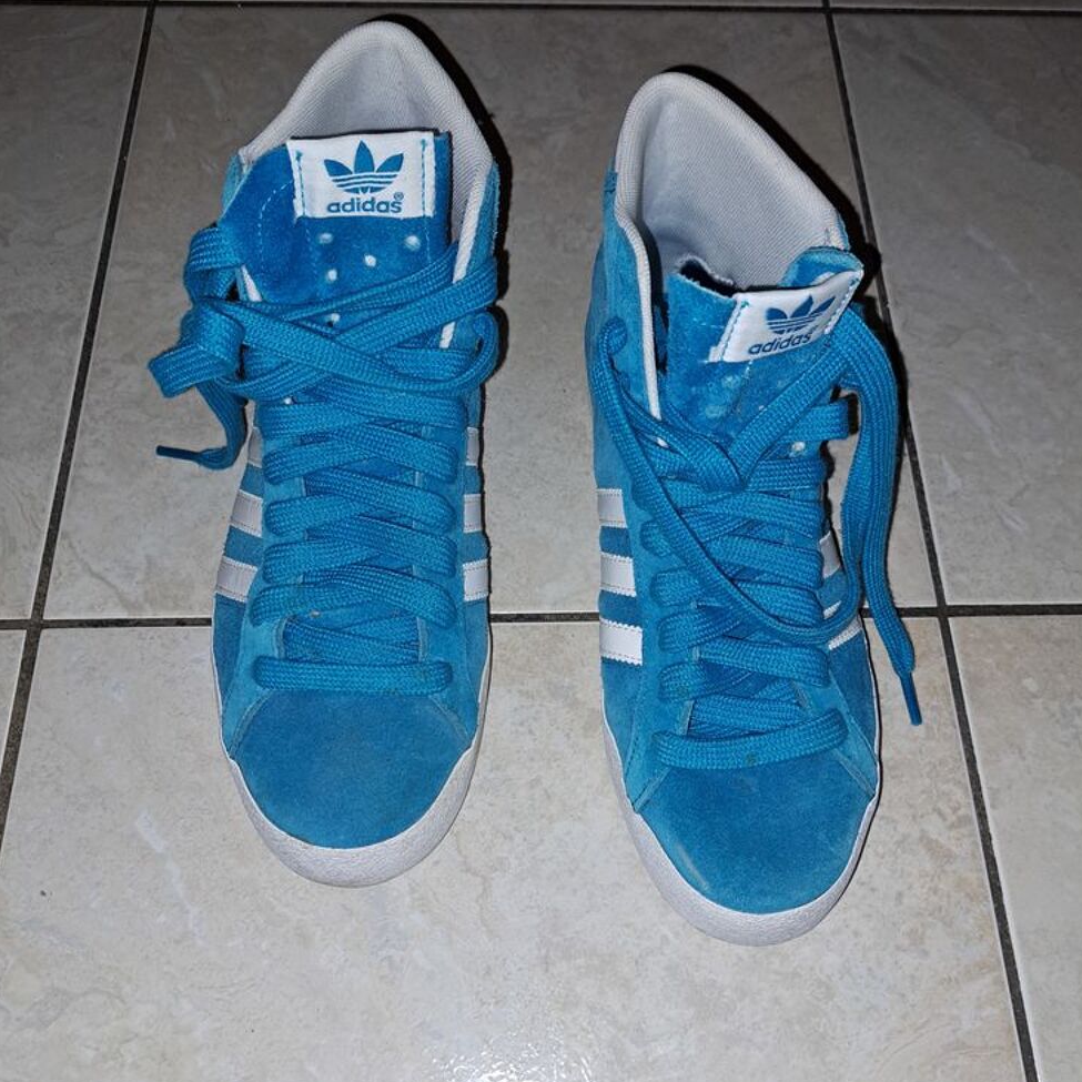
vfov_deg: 55.4
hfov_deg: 55.6
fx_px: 1026
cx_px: 550
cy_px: 612
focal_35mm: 29
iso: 80
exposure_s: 1/50
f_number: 1.8
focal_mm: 5.23
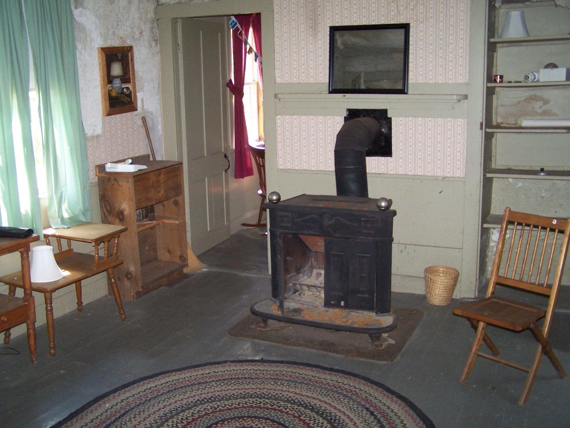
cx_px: 285
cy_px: 214
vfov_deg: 37.7
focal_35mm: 38
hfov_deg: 49.0
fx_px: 626
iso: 140
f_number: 2.8
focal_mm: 6.3
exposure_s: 1/60
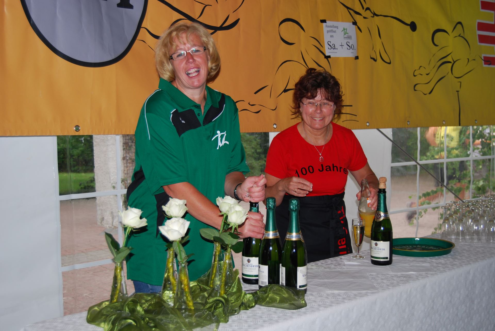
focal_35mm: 52
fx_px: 723
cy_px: 166
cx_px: 248
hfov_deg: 37.8
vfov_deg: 25.8
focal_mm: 35
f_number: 4.8
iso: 200
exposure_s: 1/60
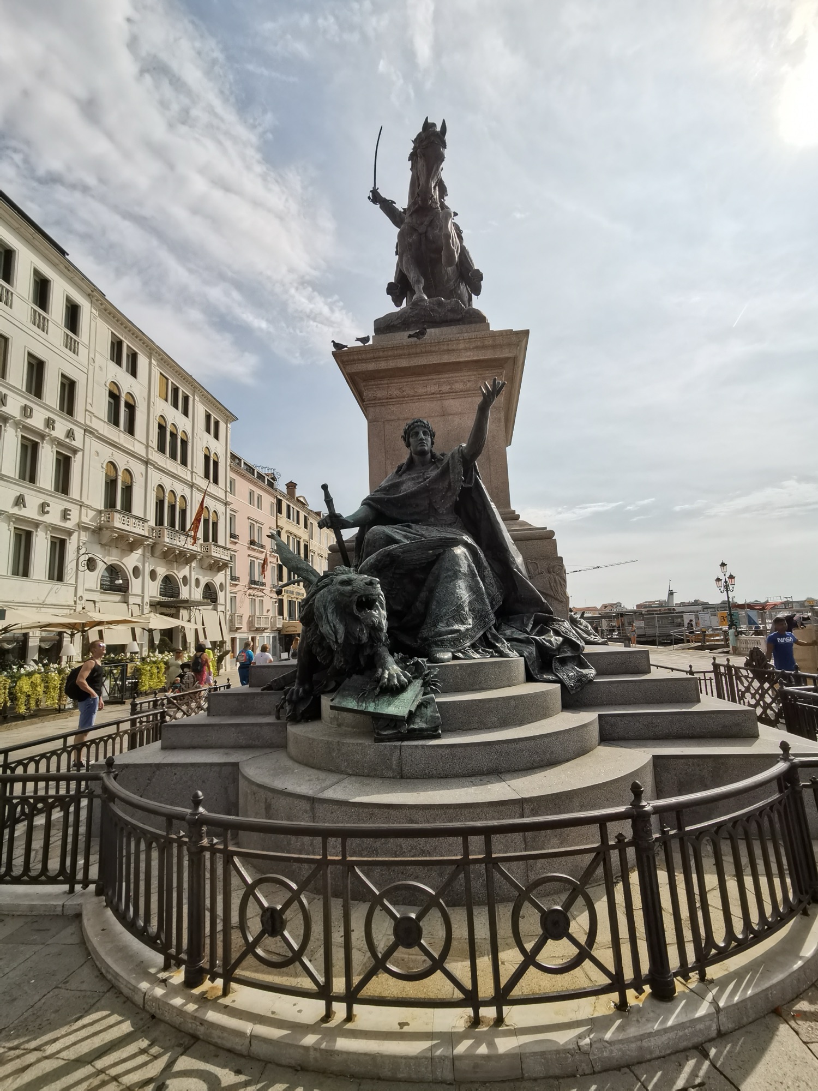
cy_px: 546
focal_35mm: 17
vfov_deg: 91.0
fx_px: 536
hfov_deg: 74.7
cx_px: 409
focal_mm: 2.23
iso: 50
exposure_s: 1/2825
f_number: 2.2
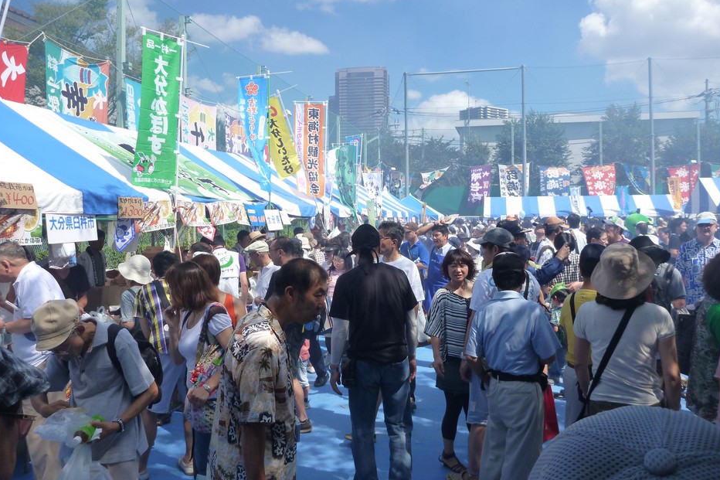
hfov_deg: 61.9
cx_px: 364
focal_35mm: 30
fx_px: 600
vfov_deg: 43.5
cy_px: 214
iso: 125
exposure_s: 1/800
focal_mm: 4.9
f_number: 3.3
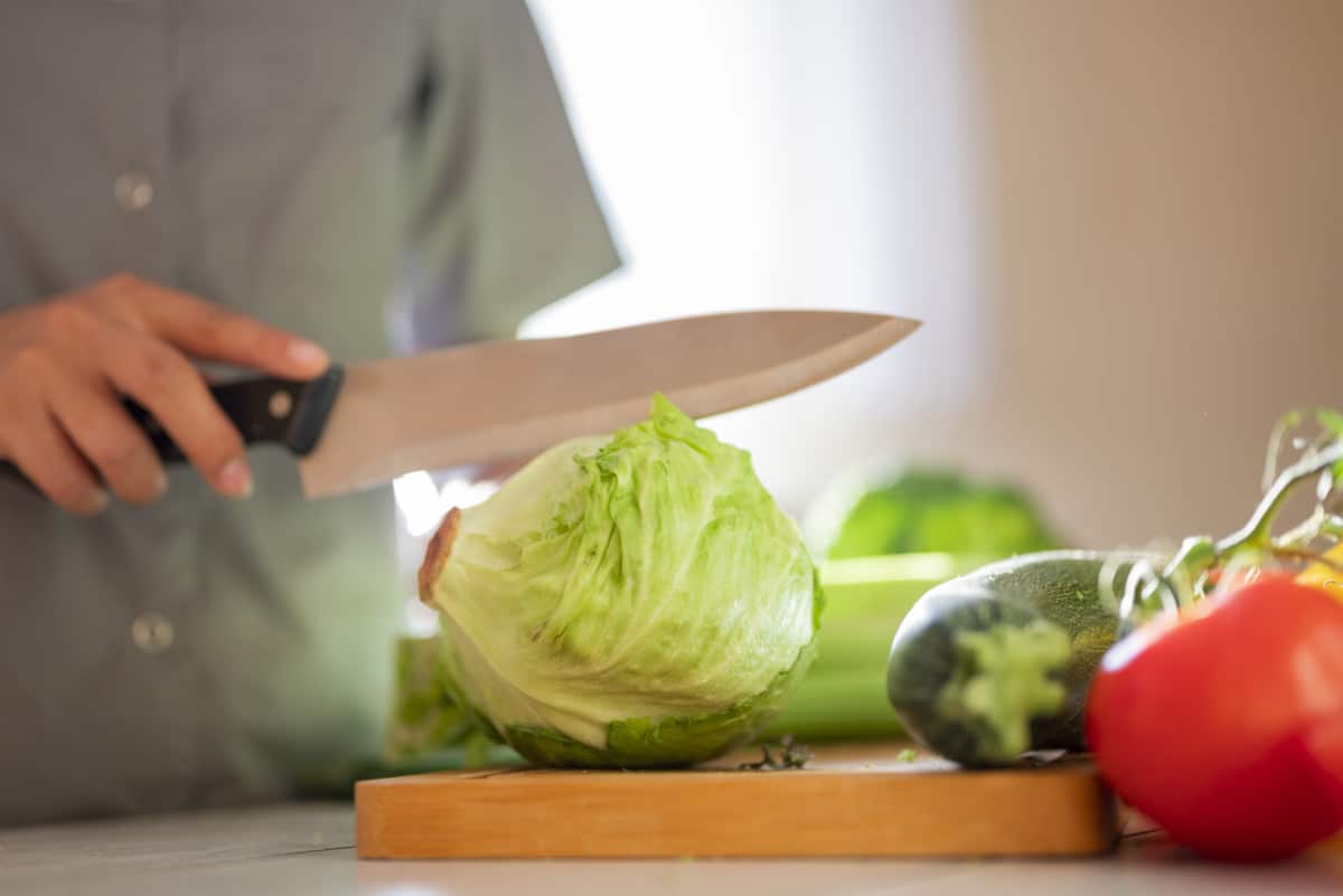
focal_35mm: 50
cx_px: 672
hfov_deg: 39.6
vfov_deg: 27.0
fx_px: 1866
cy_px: 448
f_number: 1.8
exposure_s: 1/160
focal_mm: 50
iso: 320
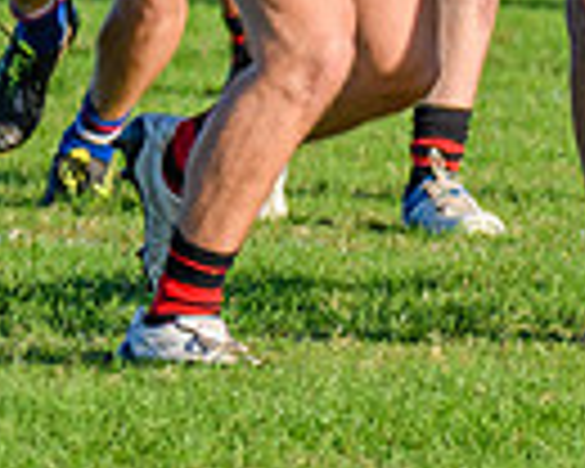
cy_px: -41
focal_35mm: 1519
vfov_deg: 1.0
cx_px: 1022
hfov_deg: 1.3
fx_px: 26300
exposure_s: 1/2000
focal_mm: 200
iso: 800
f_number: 5.6
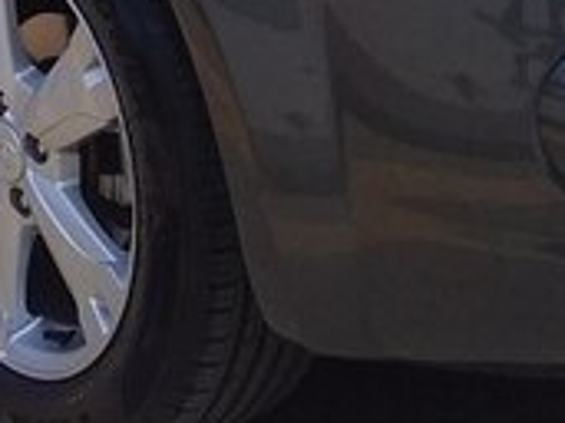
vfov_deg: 11.9
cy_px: -183
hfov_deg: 16.2
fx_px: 1957
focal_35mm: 120
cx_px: 46
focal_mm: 3.3
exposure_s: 1/1378
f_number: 2.2
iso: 40
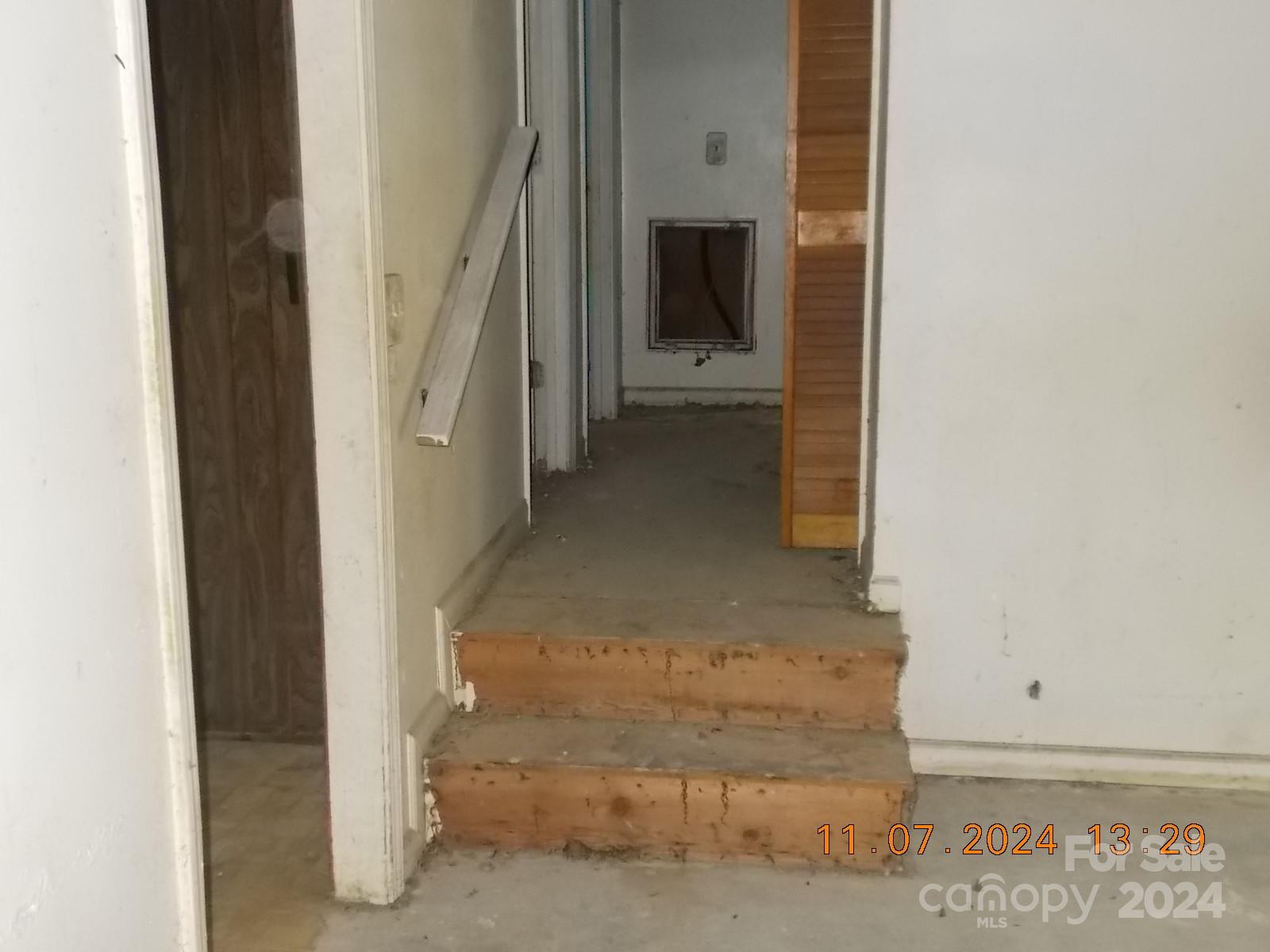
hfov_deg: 47.9
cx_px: 635
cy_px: 476
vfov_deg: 36.8
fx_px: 1431
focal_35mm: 39
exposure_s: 1/30
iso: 320
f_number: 3.9
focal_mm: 6.9
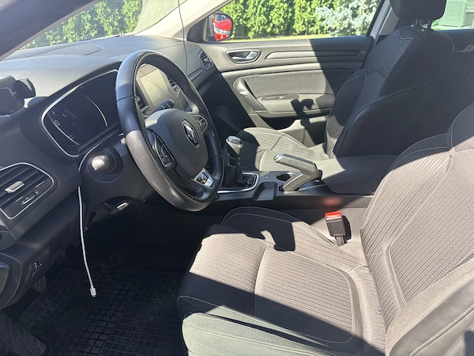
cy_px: 178
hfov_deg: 67.3
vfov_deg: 53.1
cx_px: 237
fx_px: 356
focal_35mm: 26
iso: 50
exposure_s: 1/334
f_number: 1.6
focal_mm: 5.96
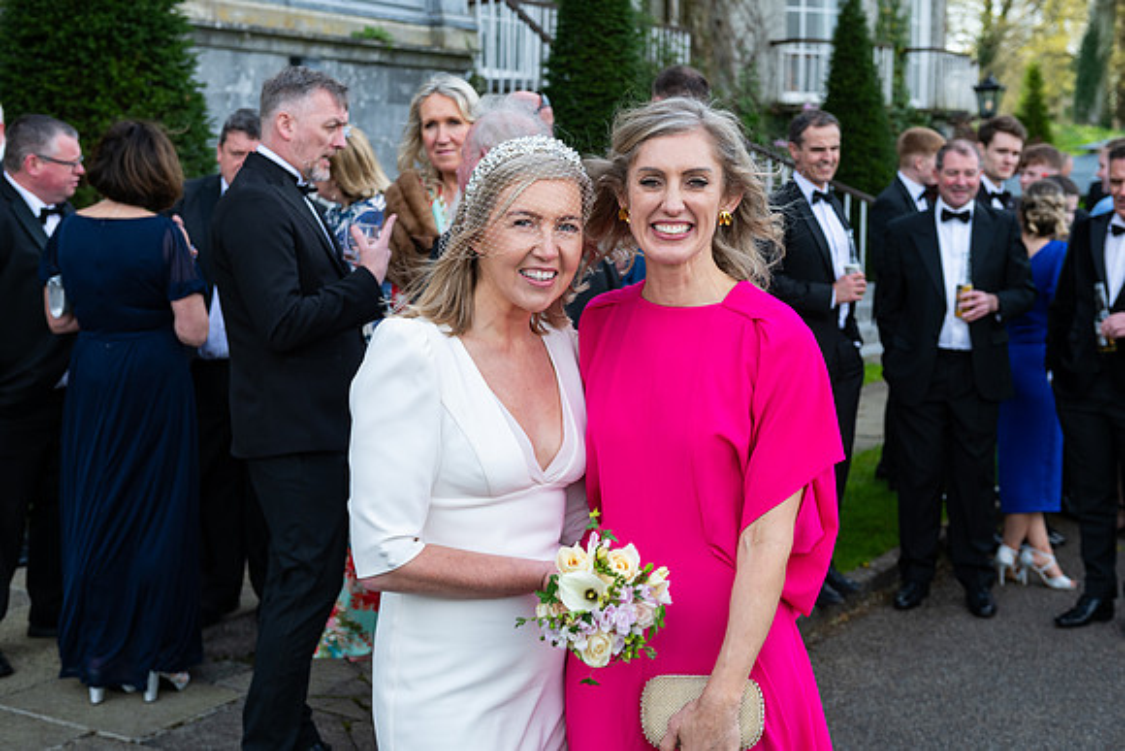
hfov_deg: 38.2
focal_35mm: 52
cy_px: 376
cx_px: 562
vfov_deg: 26.0
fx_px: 1625
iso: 200
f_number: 5.6
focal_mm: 52
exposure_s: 1/320
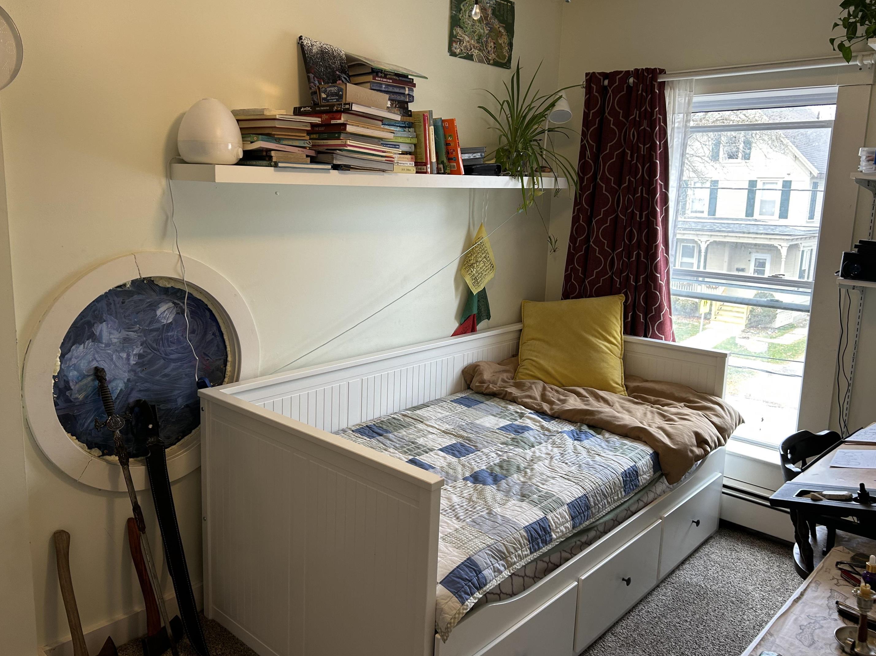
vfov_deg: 49.7
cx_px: 422
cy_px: 309
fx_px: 708
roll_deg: -1.4
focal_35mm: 28
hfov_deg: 63.4
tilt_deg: -10.0
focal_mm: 5.7
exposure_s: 1/60
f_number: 1.5
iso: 80
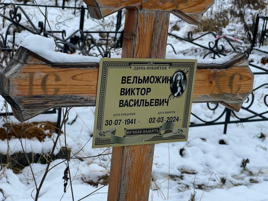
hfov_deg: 25.3
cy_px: 100
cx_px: 134
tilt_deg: -19.9
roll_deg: -7.0
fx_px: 596
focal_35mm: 77
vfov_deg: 19.1
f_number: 2.8
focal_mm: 9
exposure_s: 1/102
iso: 32
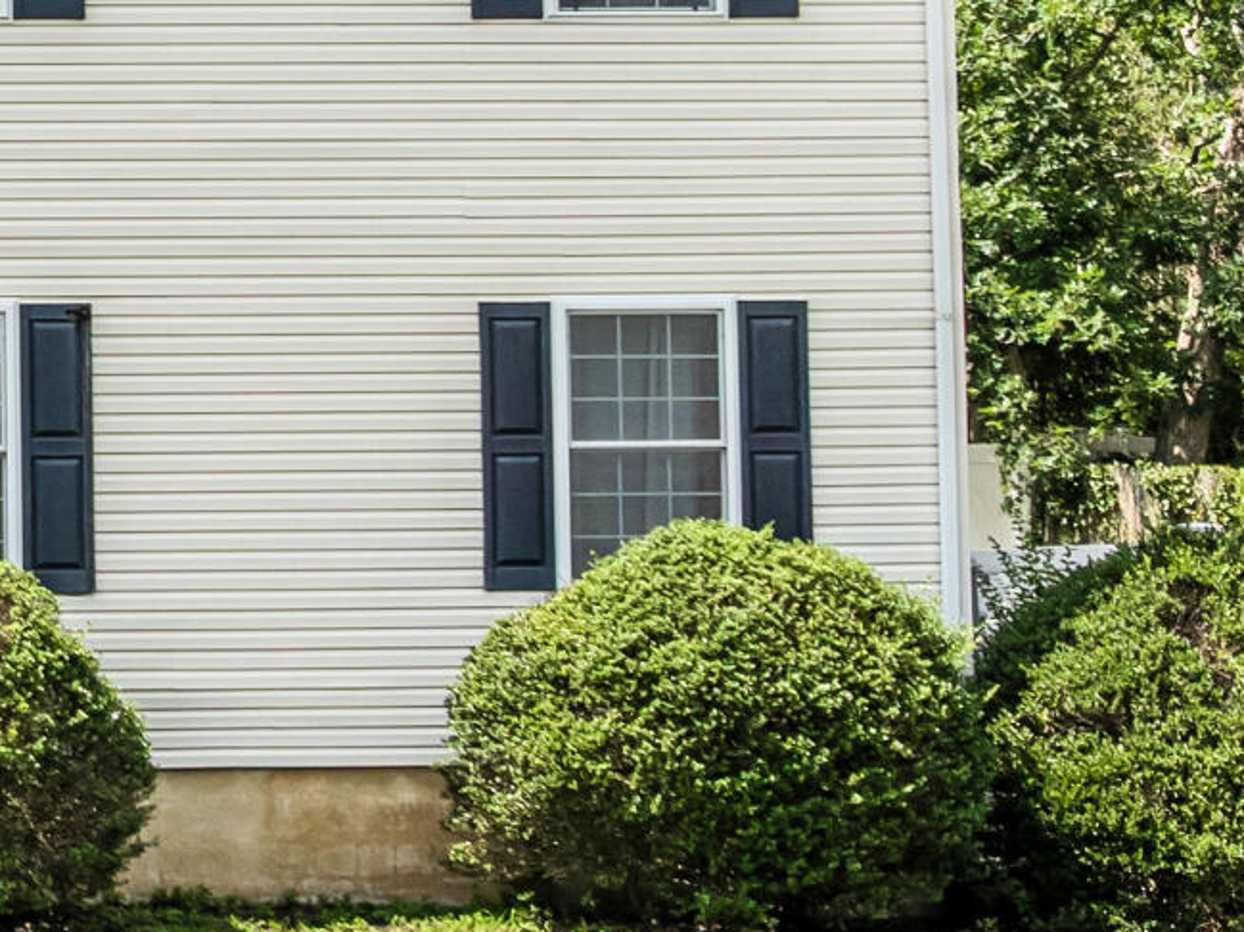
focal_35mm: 111
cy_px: 169
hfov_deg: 16.3
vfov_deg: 13.3
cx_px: -577
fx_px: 3987
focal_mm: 12.29
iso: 110
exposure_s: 1/2500
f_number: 2.8
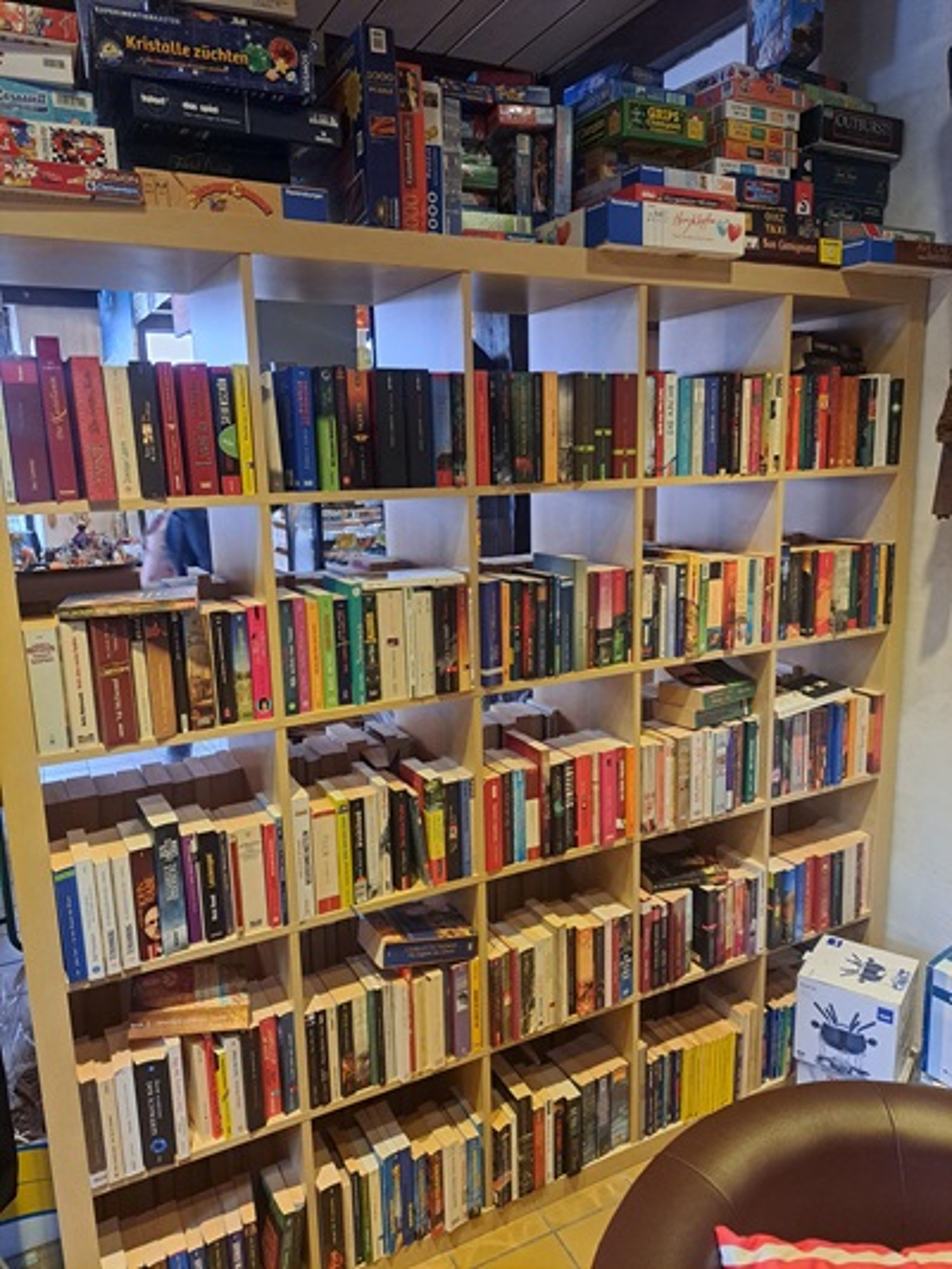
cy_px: 634
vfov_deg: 71.6
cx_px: 476
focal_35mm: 24
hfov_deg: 56.8
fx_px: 880
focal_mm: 5.23
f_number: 1.8
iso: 320
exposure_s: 1/25
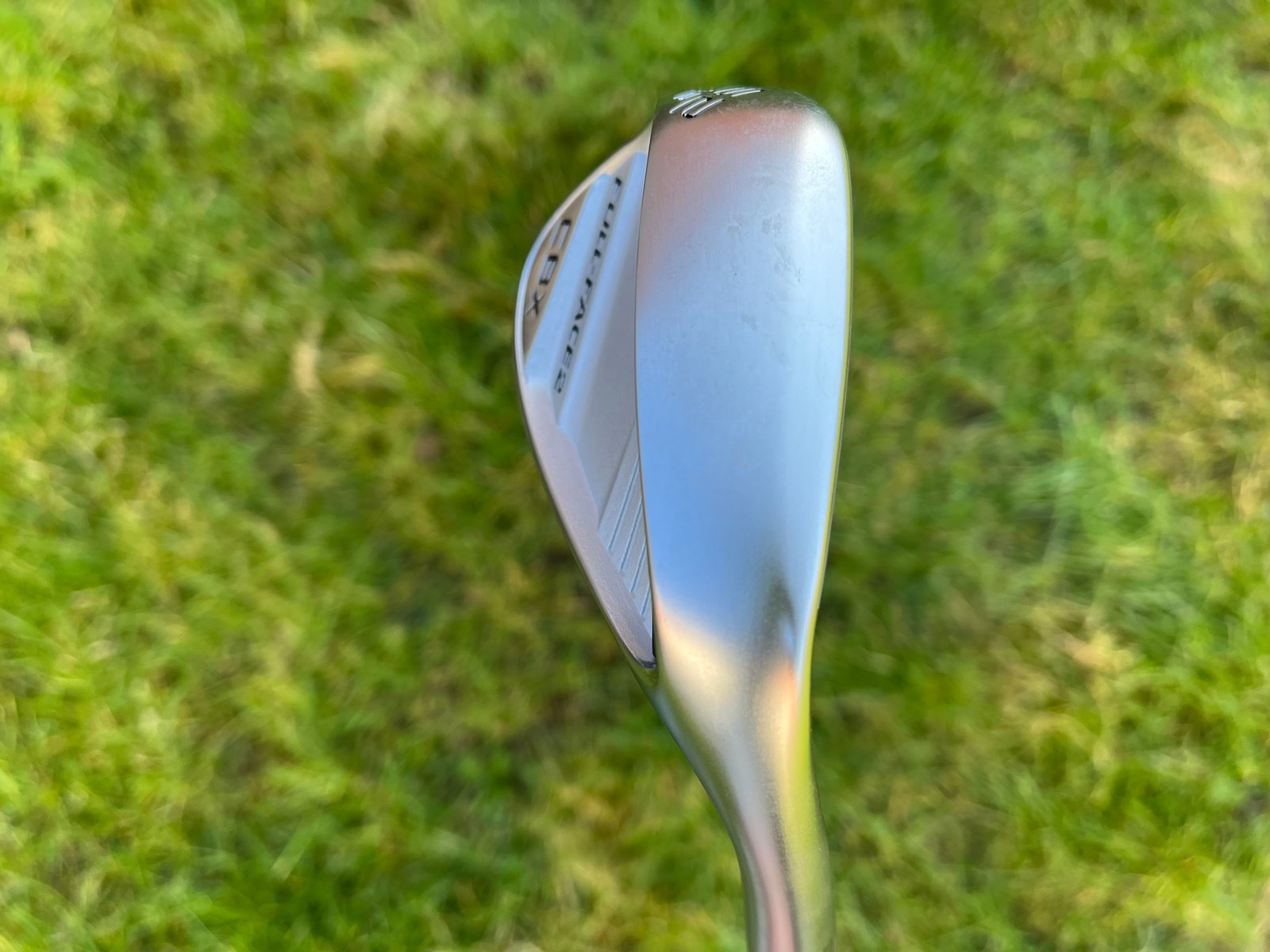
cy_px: 476
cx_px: 635
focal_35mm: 26
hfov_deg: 67.3
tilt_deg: -71.8
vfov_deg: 53.1
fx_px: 954
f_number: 1.6
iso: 50
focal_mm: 5.1
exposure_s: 1/390
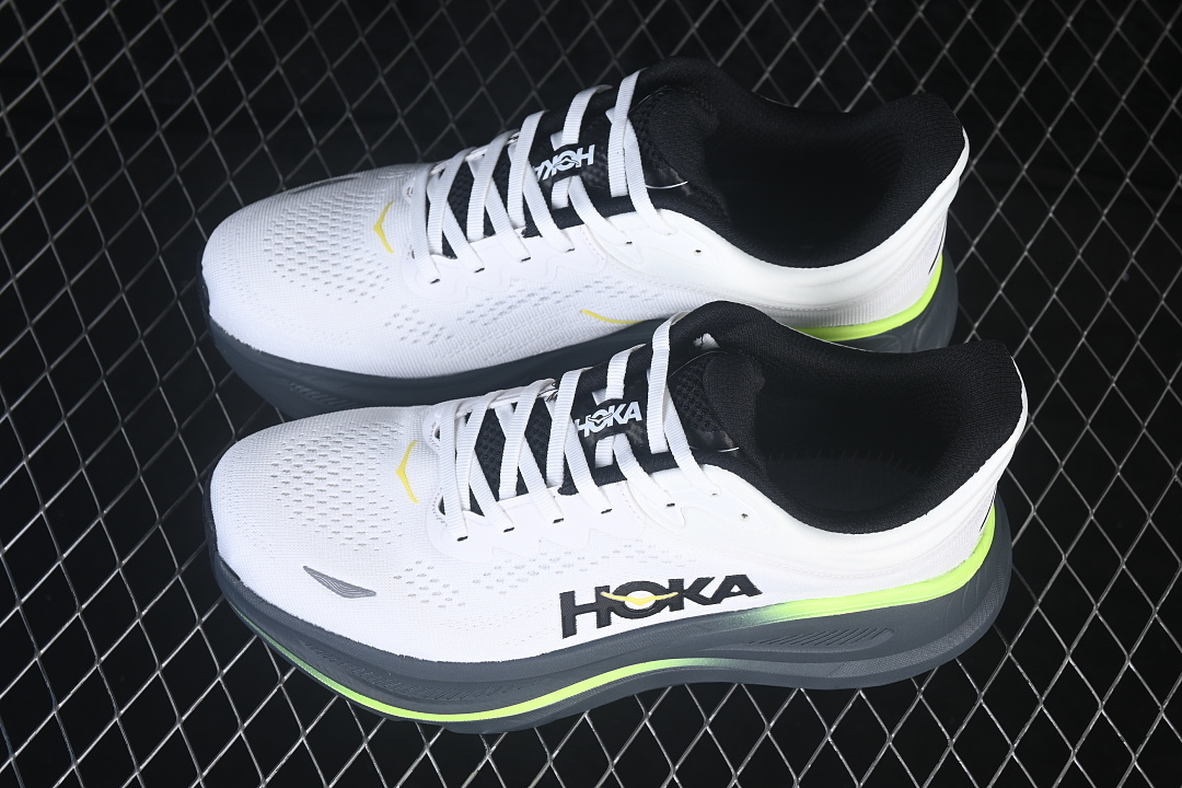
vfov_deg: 18.2
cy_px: 394
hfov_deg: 27.0
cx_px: 591
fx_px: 2462
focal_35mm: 75
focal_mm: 50
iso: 160
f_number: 7.1
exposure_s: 1/100
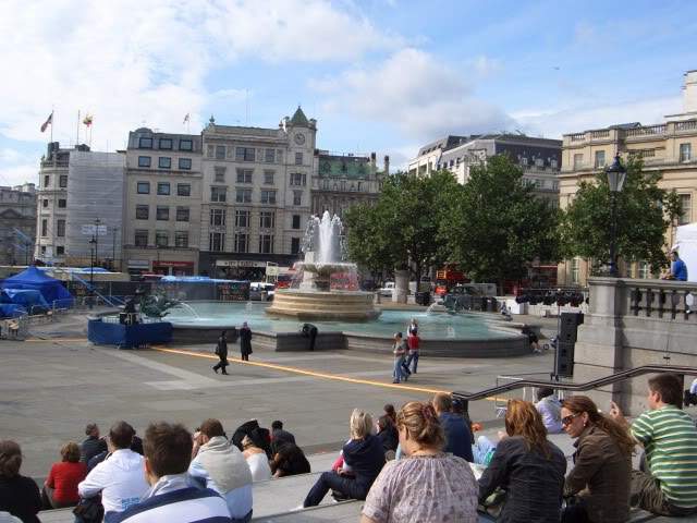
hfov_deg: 47.9
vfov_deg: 36.8
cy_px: 262
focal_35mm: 39
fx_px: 785
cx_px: 348
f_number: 4.8
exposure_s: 1/400
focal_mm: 8
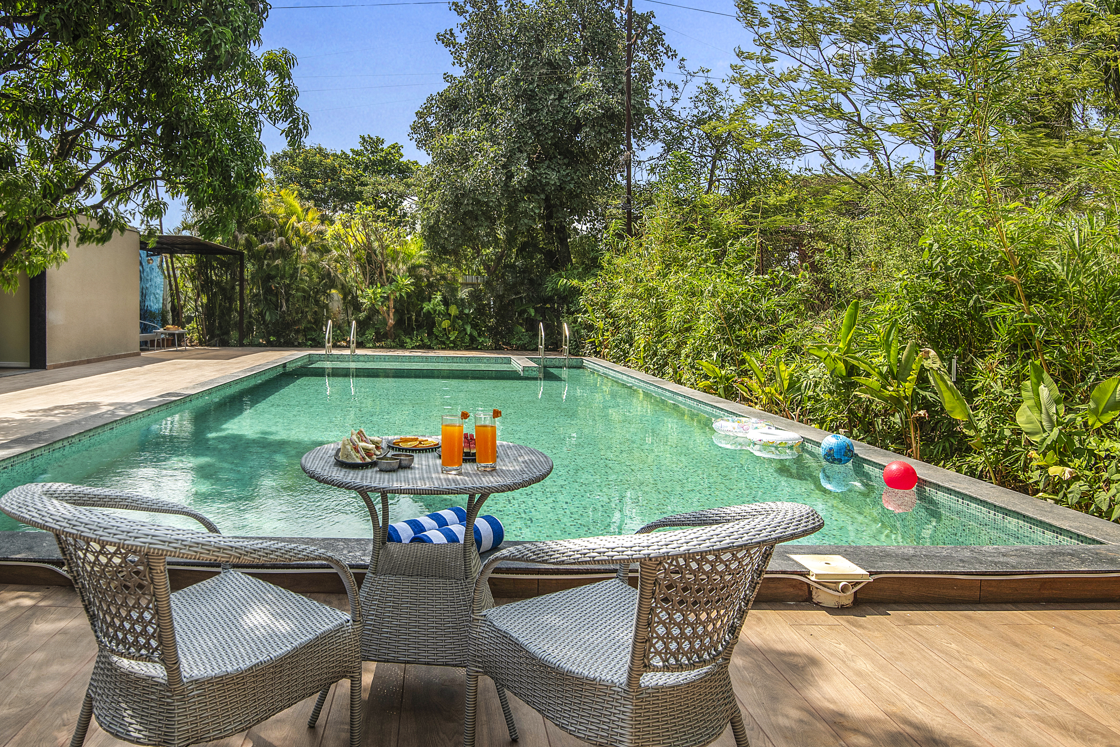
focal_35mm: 22
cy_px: 332
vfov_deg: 57.1
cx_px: 439
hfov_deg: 77.5
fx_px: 684
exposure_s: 1/400
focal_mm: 16
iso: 320
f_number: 7.1
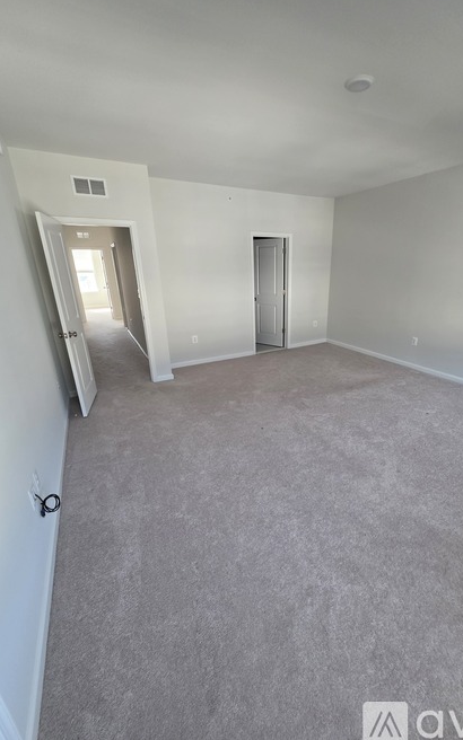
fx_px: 283
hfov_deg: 78.2
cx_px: 263
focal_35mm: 14
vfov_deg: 105.3
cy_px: 371
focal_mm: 2.2
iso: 500
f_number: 1.9
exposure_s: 1/240
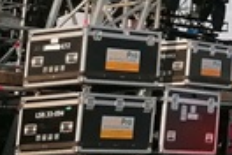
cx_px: 585
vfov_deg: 6.9
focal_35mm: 191
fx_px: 1231
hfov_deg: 9.4
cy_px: -175
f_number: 1.8
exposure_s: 1/842
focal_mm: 4.75
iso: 50
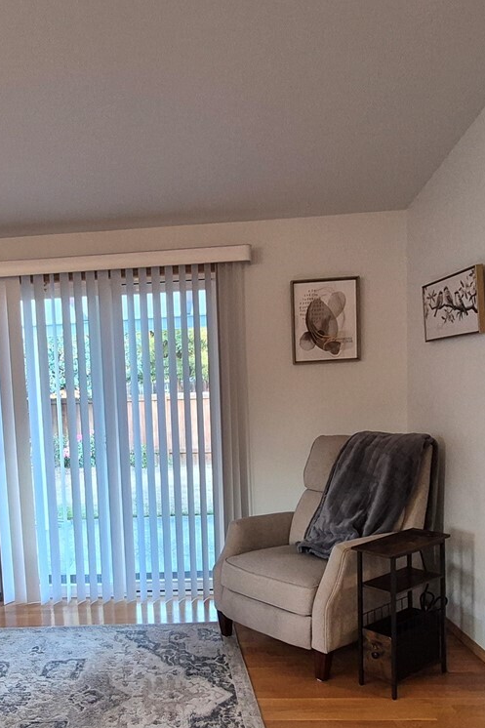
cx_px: 117
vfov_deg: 62.7
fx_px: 586
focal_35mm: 29
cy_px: 460
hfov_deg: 43.4
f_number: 2.2
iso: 320
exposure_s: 1/60
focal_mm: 1.74
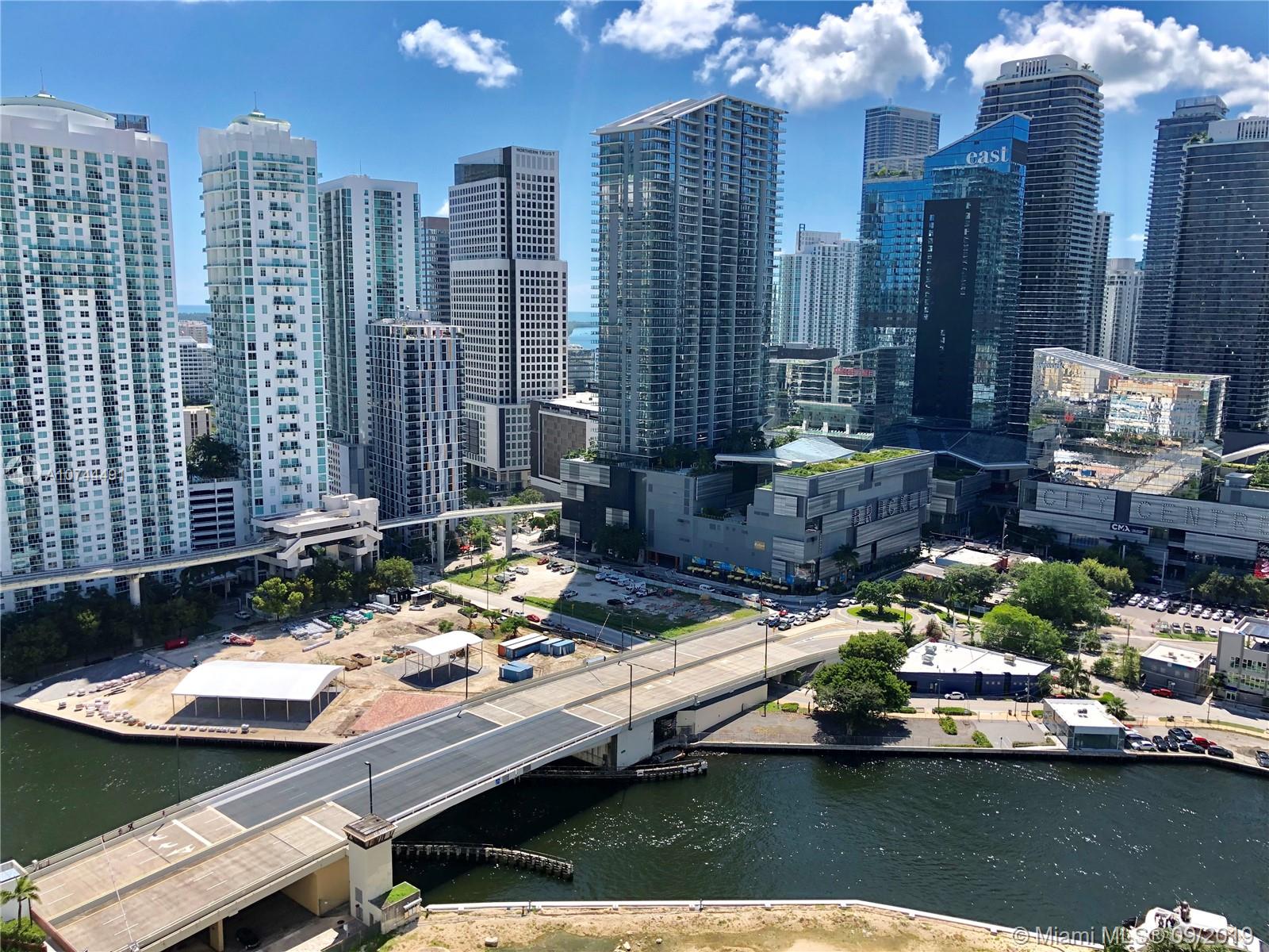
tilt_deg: -10.2
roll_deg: -0.7
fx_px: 1026
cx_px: 634
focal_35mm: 28
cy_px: 476
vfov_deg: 49.7
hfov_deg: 63.4
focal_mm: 4
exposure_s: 1/1715
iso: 20
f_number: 1.8
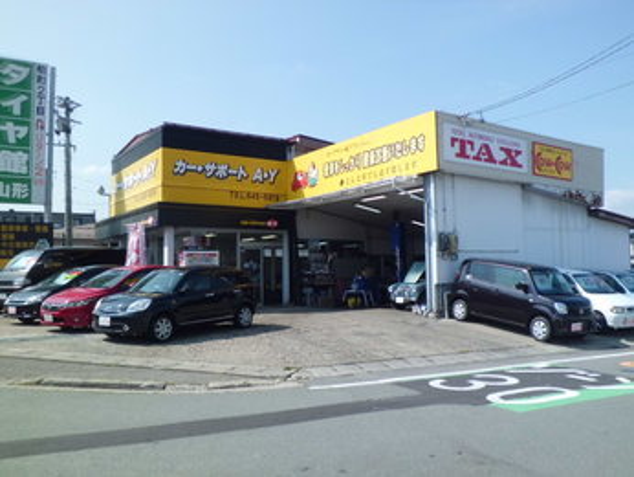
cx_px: 317
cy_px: 238
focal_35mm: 31
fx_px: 568
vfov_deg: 45.5
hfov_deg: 58.3
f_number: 8.2
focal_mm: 5.5
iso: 64
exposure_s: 1/125
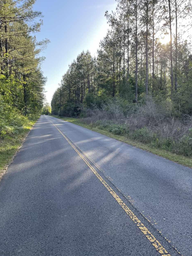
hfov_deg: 44.0
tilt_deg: -1.7
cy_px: 130
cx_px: 80
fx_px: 237
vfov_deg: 56.8
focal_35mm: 32
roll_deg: +0.7
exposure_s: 1/622
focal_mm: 4.2
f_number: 1.6
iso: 32
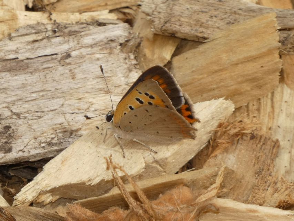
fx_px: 4961
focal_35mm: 584
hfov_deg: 3.4
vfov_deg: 2.5
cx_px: 147
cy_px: 110
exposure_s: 1/125
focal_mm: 104.7
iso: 100
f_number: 5.6
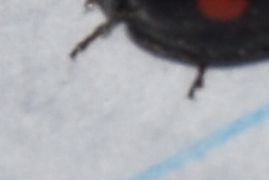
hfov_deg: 2.2
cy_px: -27
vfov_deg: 1.5
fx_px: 6856
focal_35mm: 917
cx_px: 183
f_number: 13
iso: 100
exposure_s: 1/160
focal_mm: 140
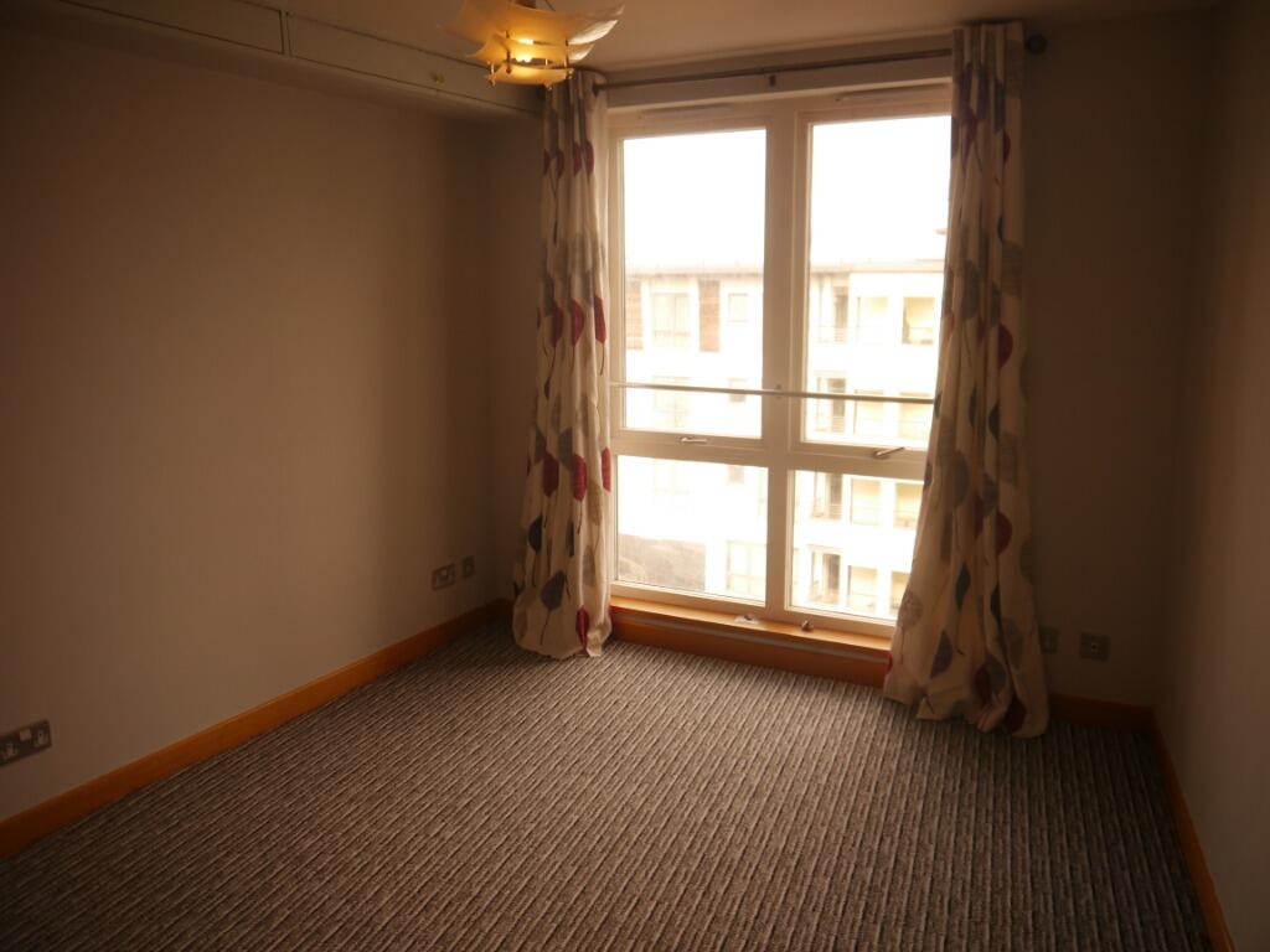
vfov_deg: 49.7
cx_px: 635
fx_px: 1027
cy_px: 476
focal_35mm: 28
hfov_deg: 63.4
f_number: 3.5
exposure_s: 1/160
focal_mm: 14
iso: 160
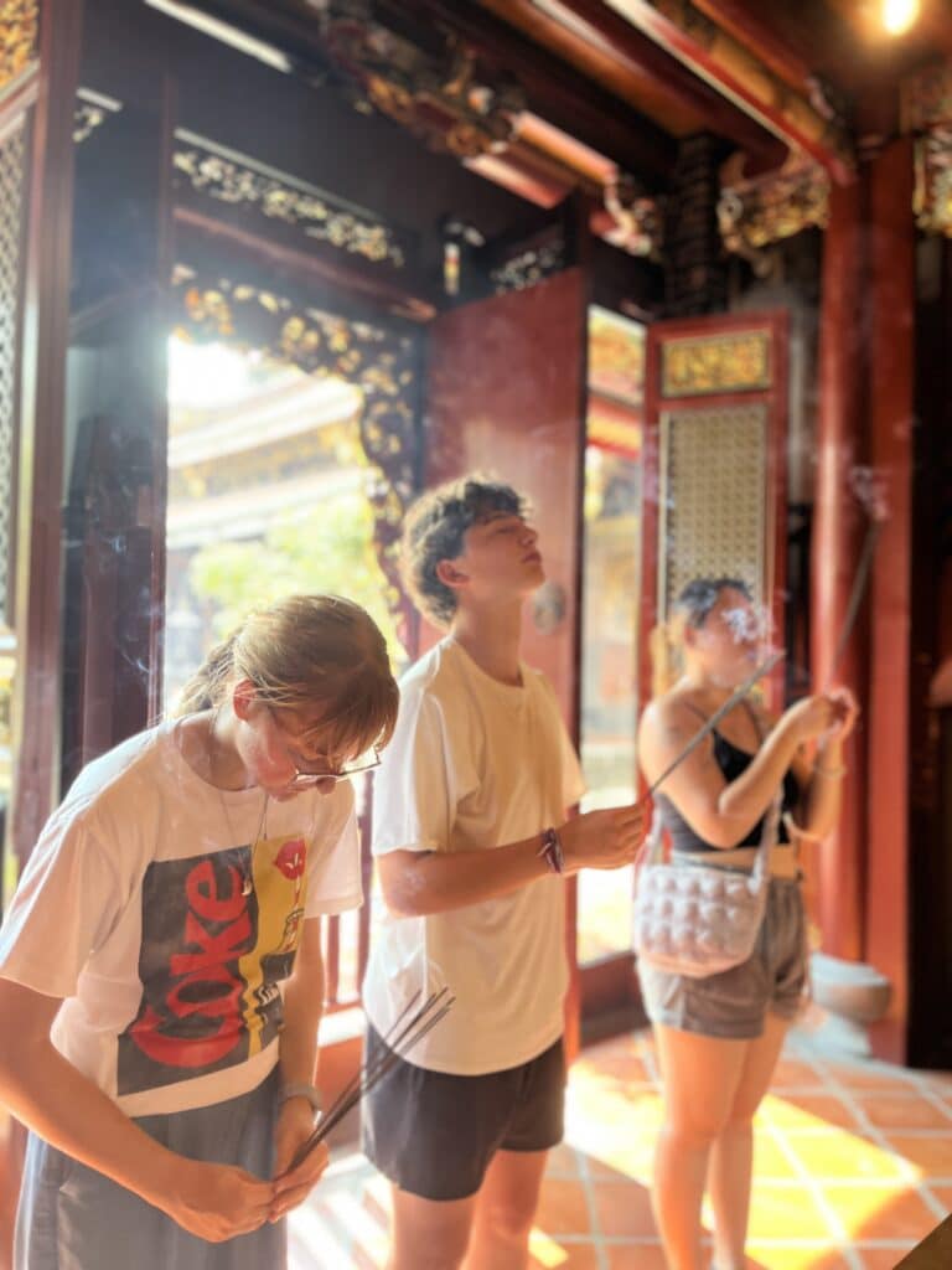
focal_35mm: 26
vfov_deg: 67.3
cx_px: 476
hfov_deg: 53.1
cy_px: 635
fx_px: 953
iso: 100
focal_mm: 5.1
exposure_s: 1/120
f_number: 1.6
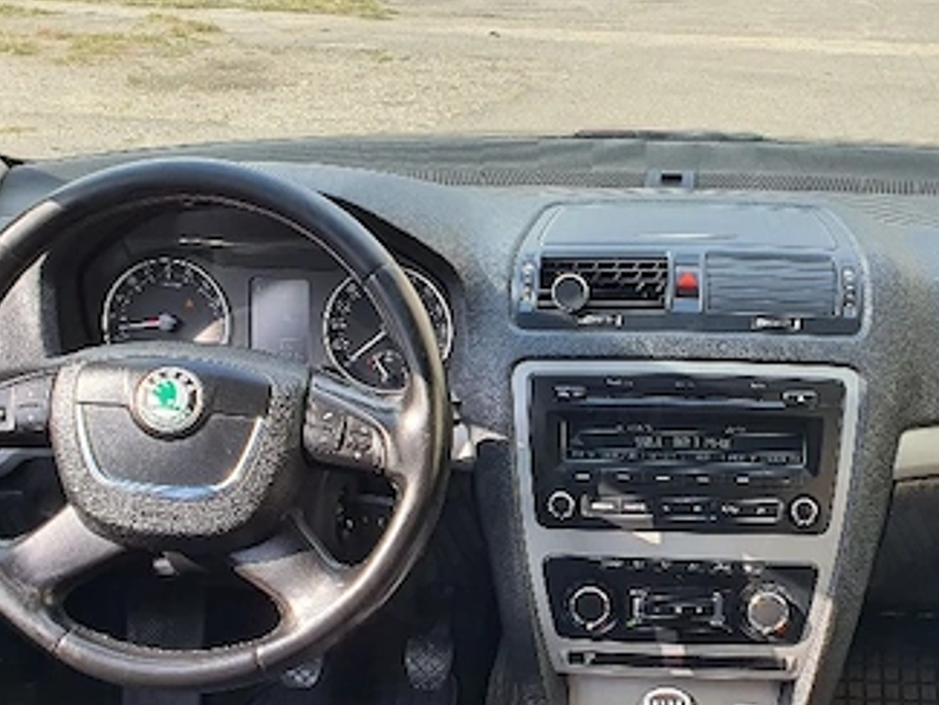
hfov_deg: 39.4
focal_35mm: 48
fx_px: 1303
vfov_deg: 29.8
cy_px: 535
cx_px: 592
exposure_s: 1/192
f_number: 2.4
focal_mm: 4.3
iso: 50
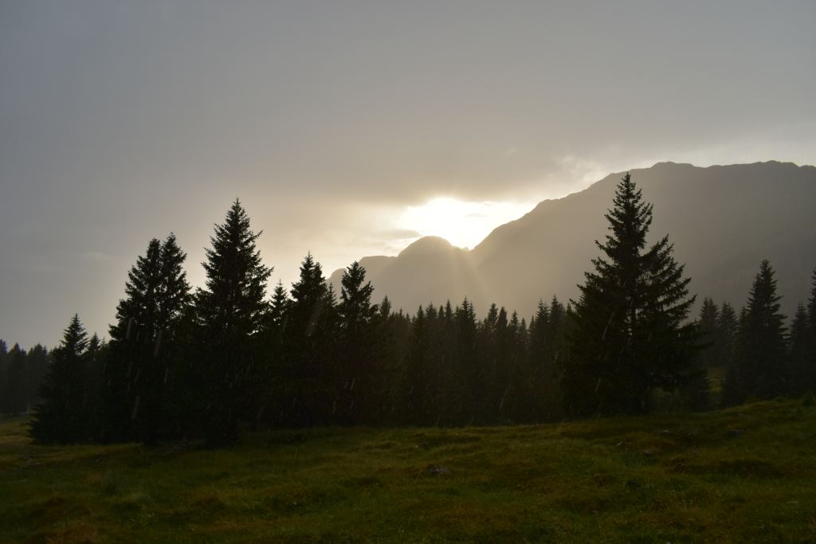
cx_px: 408
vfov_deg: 47.9
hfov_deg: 67.4
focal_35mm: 27
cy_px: 272
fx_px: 612
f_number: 8
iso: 200
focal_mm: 18
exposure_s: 1/400
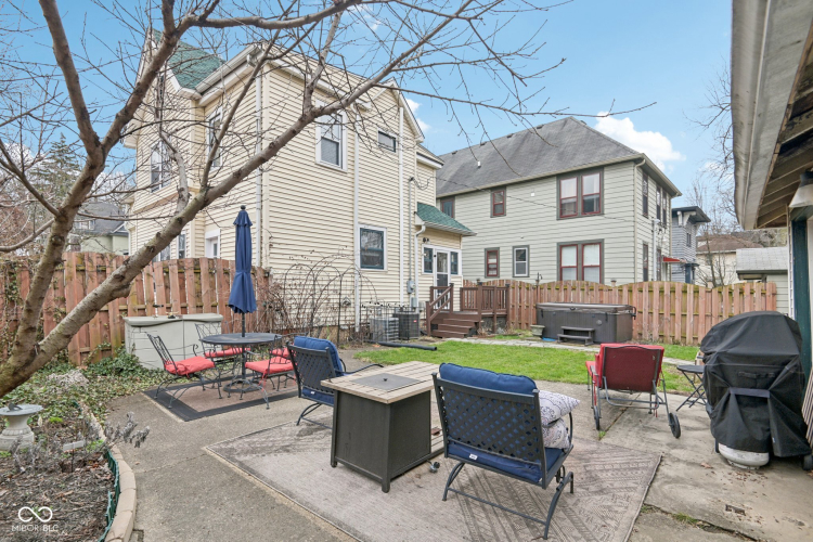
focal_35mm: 16
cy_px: 271
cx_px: 406
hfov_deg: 96.7
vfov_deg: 73.7
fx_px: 361
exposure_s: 1/60
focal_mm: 16
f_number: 8
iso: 100
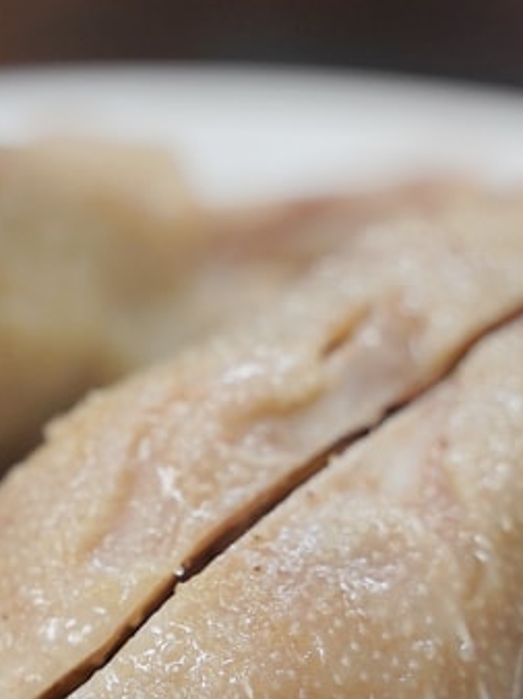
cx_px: 19
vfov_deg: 14.0
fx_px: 2824
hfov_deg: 10.5
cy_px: 616
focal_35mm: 140
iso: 800
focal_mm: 41
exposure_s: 1/60
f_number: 4
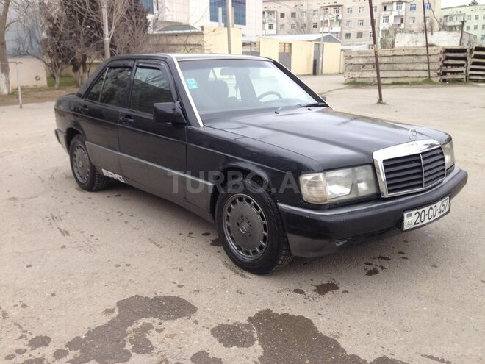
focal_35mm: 33
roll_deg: +0.6
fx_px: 462
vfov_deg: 42.9
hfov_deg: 55.4
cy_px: 182
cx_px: 242
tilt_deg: -13.6
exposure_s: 1/184
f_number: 2.4
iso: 50
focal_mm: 4.12
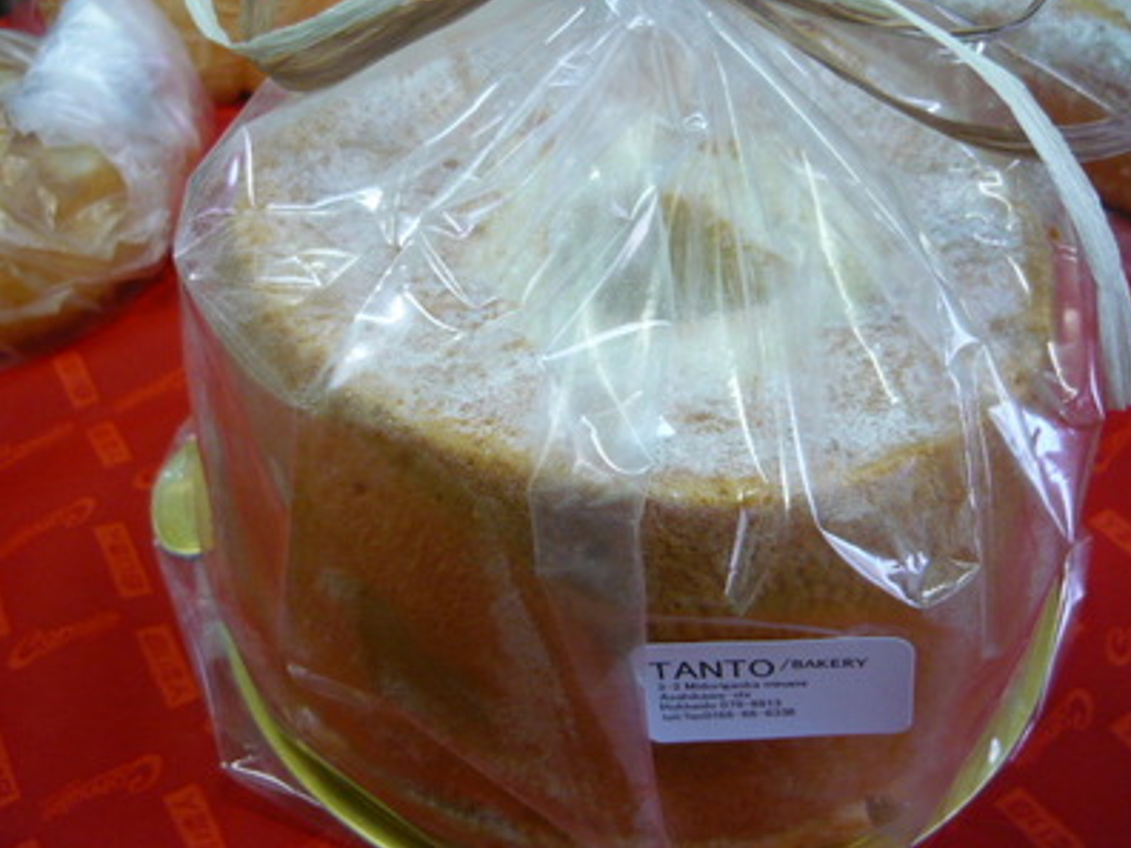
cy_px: 407
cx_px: 577
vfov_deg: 40.7
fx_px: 1144
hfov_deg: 52.6
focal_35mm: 35
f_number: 2.8
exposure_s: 1/30
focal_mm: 5.5
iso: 250
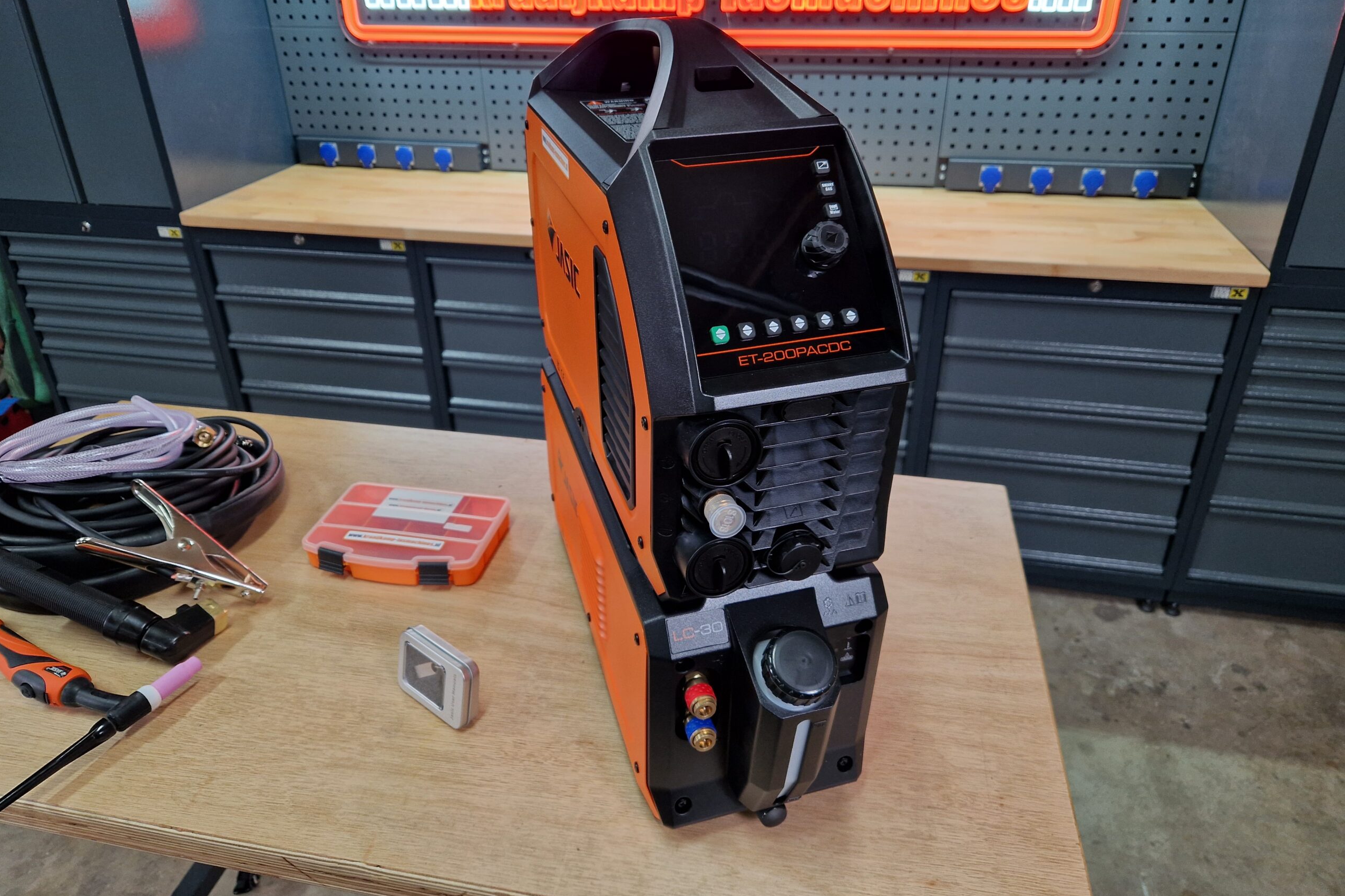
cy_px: 401
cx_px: 672
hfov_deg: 73.7
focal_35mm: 24
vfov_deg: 53.0
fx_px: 897
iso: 125
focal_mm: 5.4
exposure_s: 1/50
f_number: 1.8
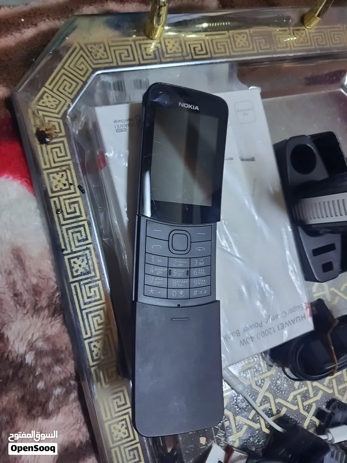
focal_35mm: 24
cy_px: 232
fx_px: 321
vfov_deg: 71.6
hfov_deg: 56.8
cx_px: 174
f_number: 1.8
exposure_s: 1/50
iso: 400
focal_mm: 5.23
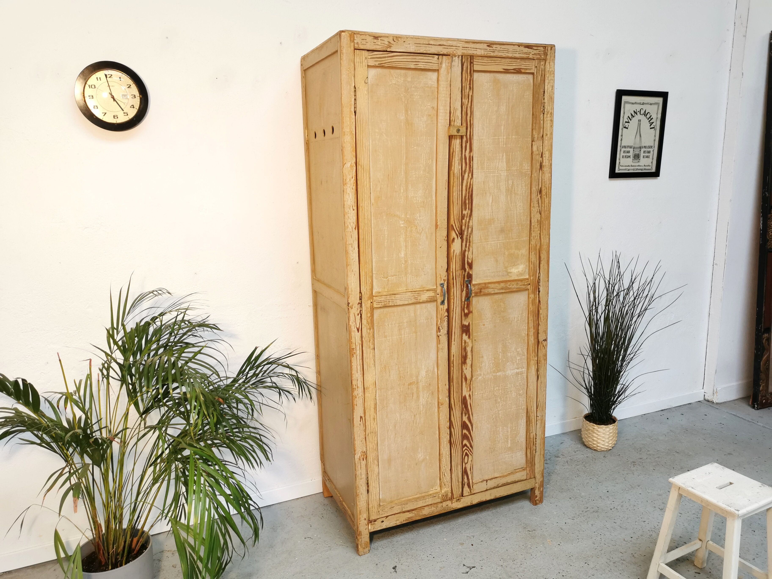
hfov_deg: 65.3
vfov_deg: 51.4
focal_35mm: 27
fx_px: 602
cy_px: 290
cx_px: 386
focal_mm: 5.58
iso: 160
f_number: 1.8
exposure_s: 1/100
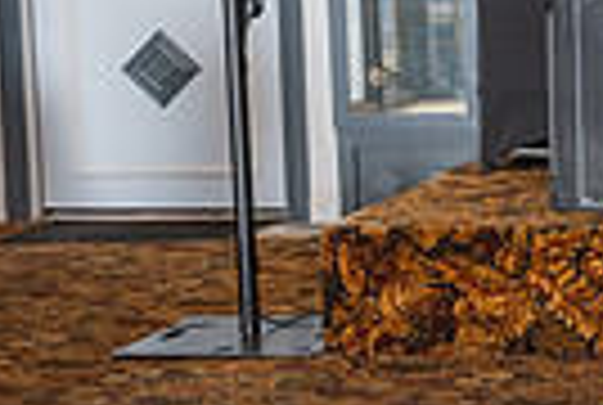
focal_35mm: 164
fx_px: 2753
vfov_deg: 8.4
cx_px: 1292
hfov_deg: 11.1
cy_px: 169
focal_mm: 38
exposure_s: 1/200
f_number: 4.5
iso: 500
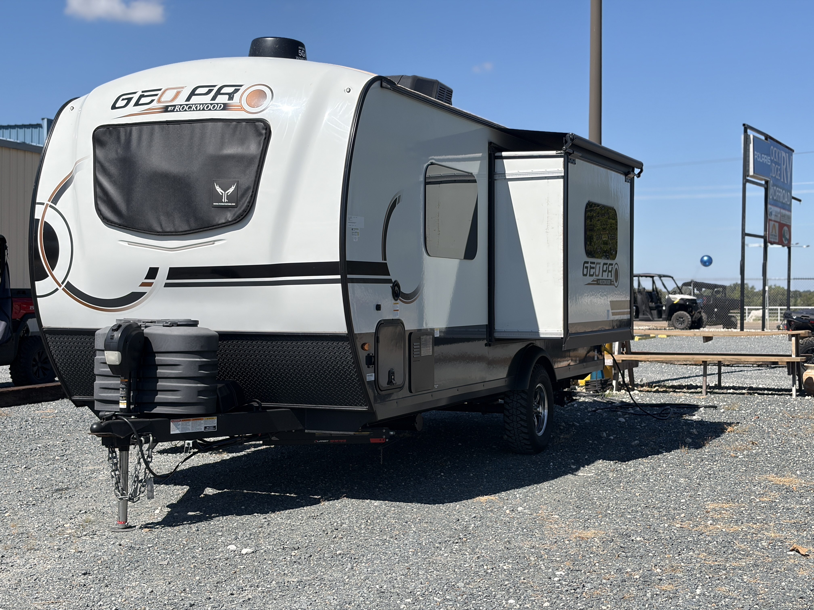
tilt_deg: -0.5
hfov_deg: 36.8
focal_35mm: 52
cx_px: 407
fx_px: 1223
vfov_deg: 28.0
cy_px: 305
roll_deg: -0.5
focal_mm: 5.96
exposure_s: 1/4065
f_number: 1.6
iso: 32
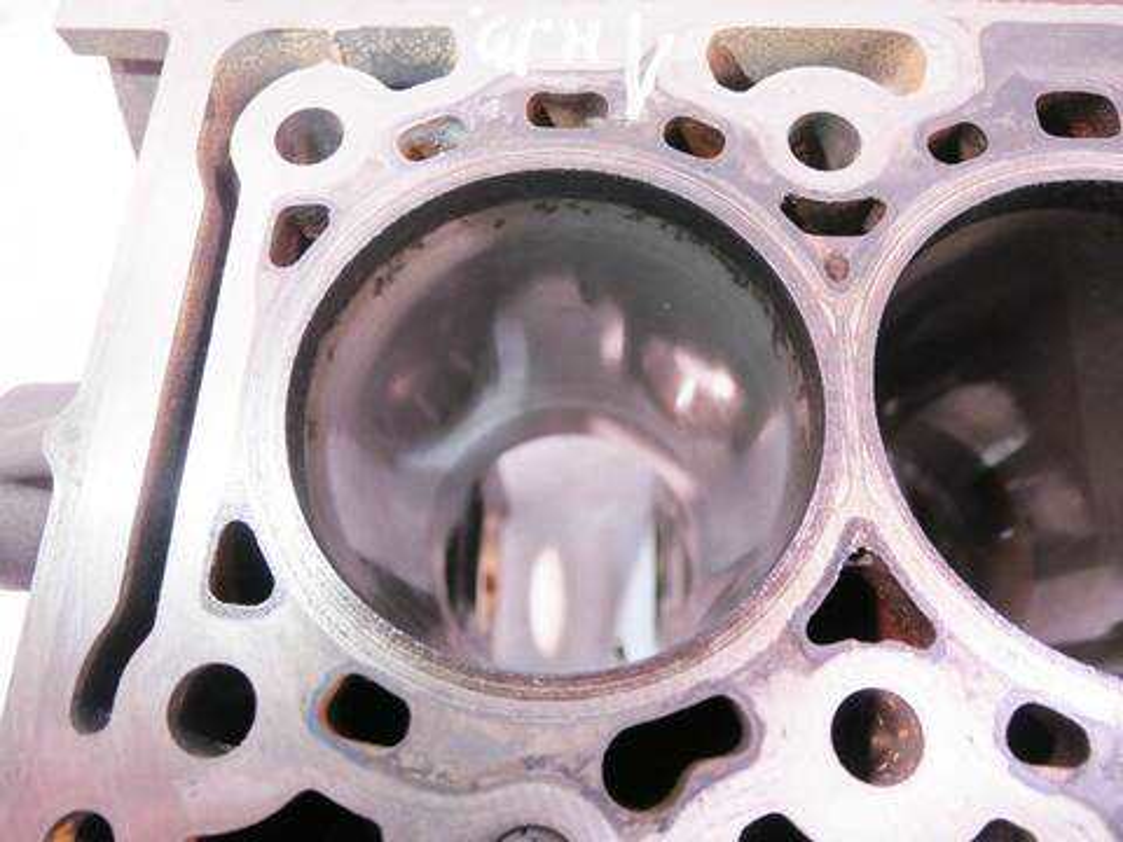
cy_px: 421
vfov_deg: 56.8
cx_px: 562
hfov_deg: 71.6
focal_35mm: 24
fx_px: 779
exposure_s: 1/60
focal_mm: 12
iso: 1250
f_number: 3.5
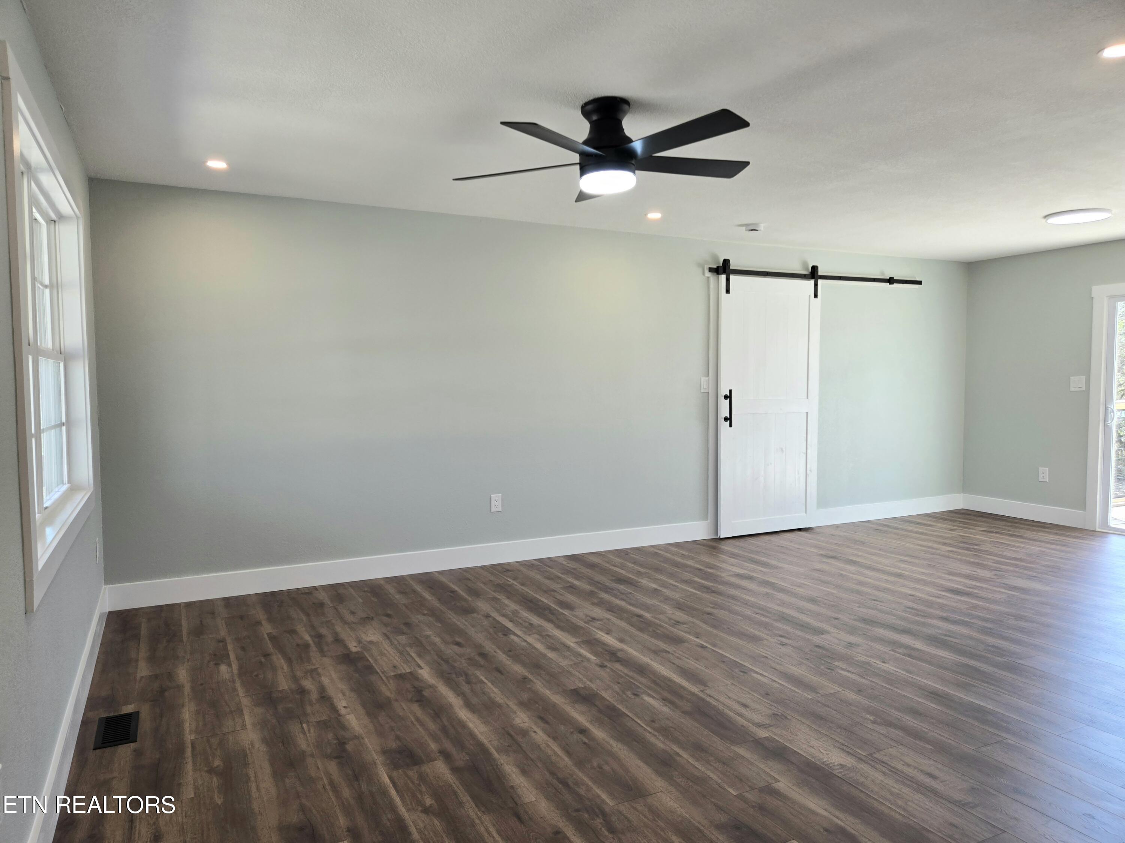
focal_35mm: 23
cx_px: 562
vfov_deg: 58.9
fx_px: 747
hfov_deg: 73.9
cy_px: 422
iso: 64
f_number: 1.8
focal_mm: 5.4
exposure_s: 1/120
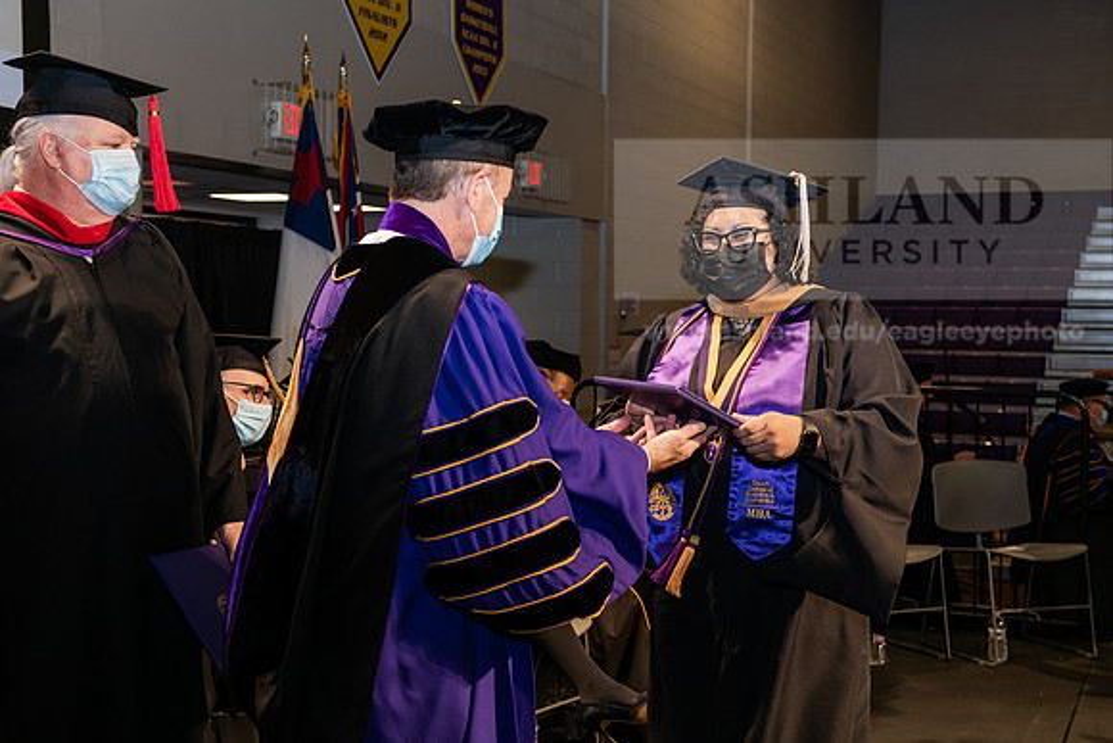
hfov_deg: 36.2
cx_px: 556
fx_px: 1701
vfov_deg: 24.6
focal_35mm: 55
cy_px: 372
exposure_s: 1/200
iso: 1600
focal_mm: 55
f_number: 6.3
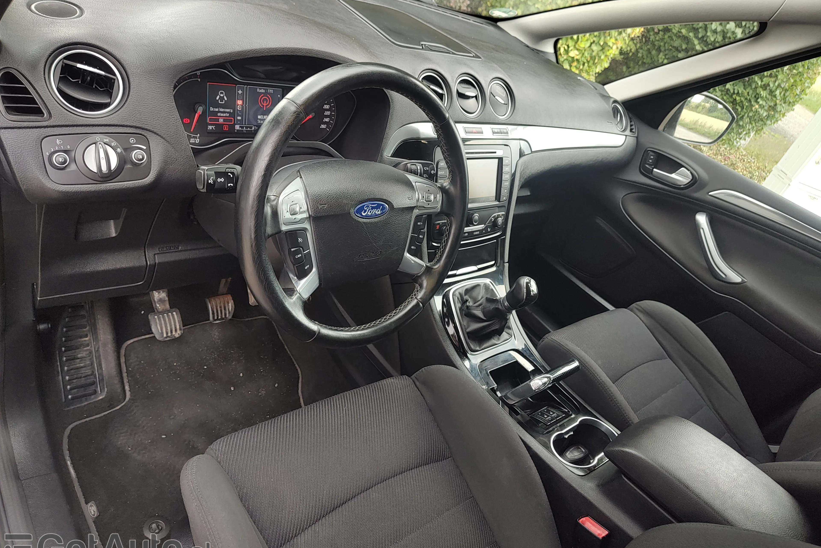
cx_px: 411
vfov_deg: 53.1
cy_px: 263
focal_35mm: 24
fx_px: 547
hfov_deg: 73.7
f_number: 1.8
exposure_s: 1/100
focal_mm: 5.56
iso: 198
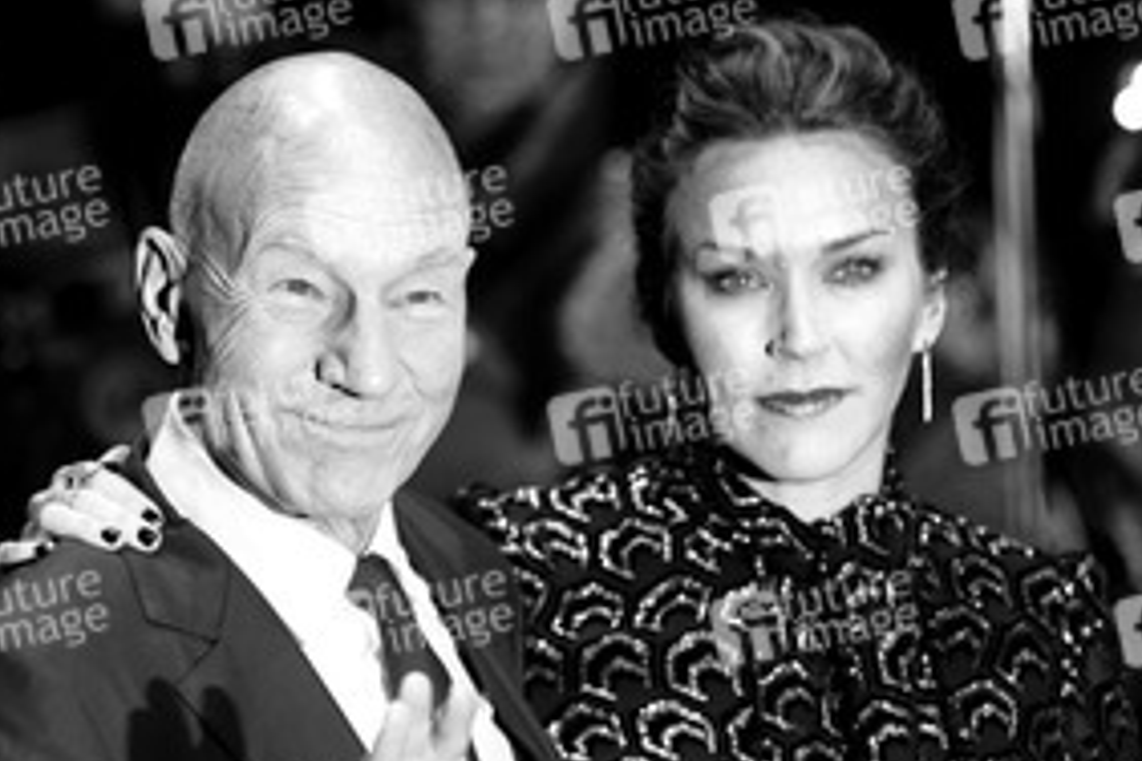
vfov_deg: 5.9
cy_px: 518
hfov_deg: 8.9
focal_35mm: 231
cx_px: 300
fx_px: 7327
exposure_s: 1/200
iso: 2000
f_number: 4.5
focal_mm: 145
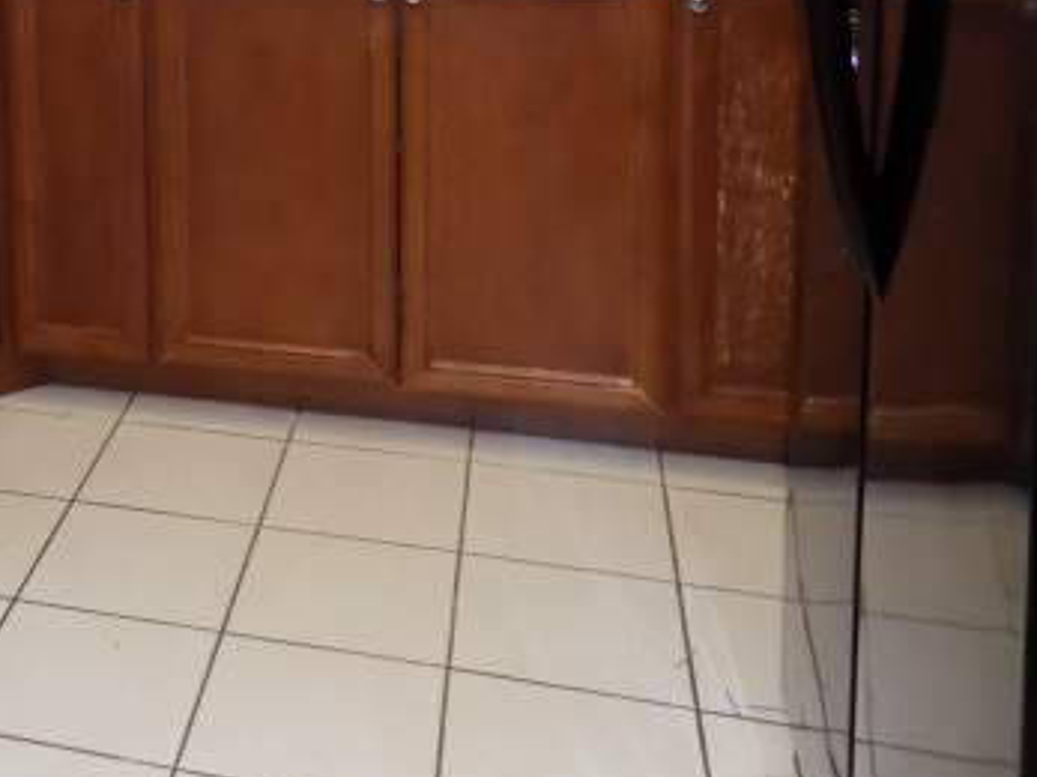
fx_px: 1587
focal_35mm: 53
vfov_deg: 25.3
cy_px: -99
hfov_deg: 32.6
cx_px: -48
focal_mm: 4
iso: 320
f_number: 3.1
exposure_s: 1/30
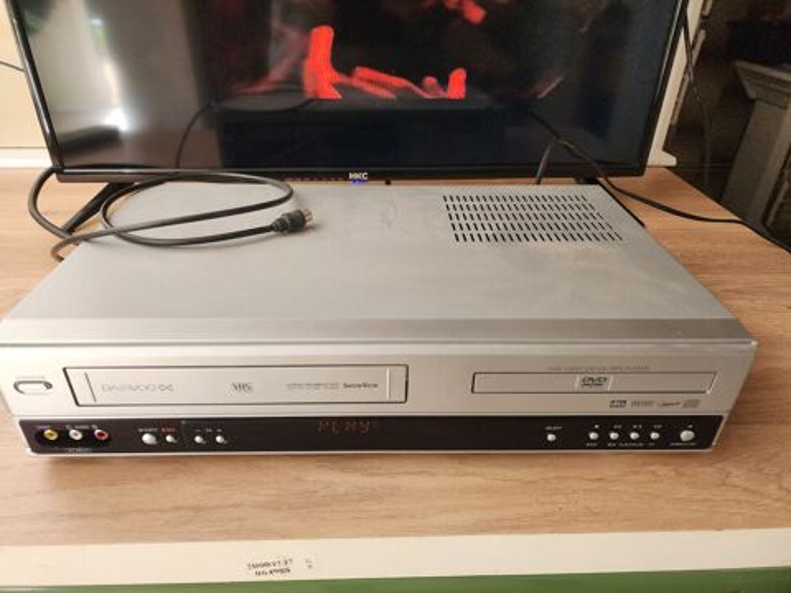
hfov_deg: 73.9
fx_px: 526
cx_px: 396
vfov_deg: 58.9
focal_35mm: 23
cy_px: 296
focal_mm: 6.4
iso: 250
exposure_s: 1/120
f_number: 1.8
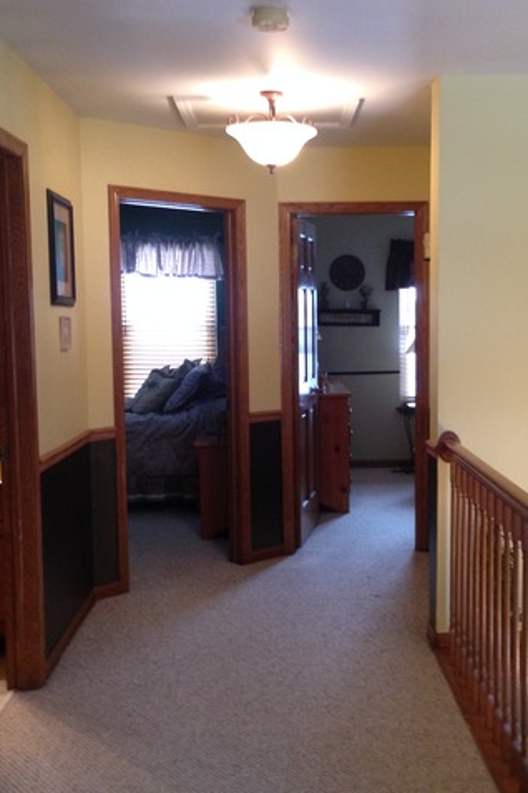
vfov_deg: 42.8
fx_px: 1013
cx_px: 340
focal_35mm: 46
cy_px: 396
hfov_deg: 29.1
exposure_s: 1/20
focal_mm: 4.12
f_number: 2.4
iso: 160
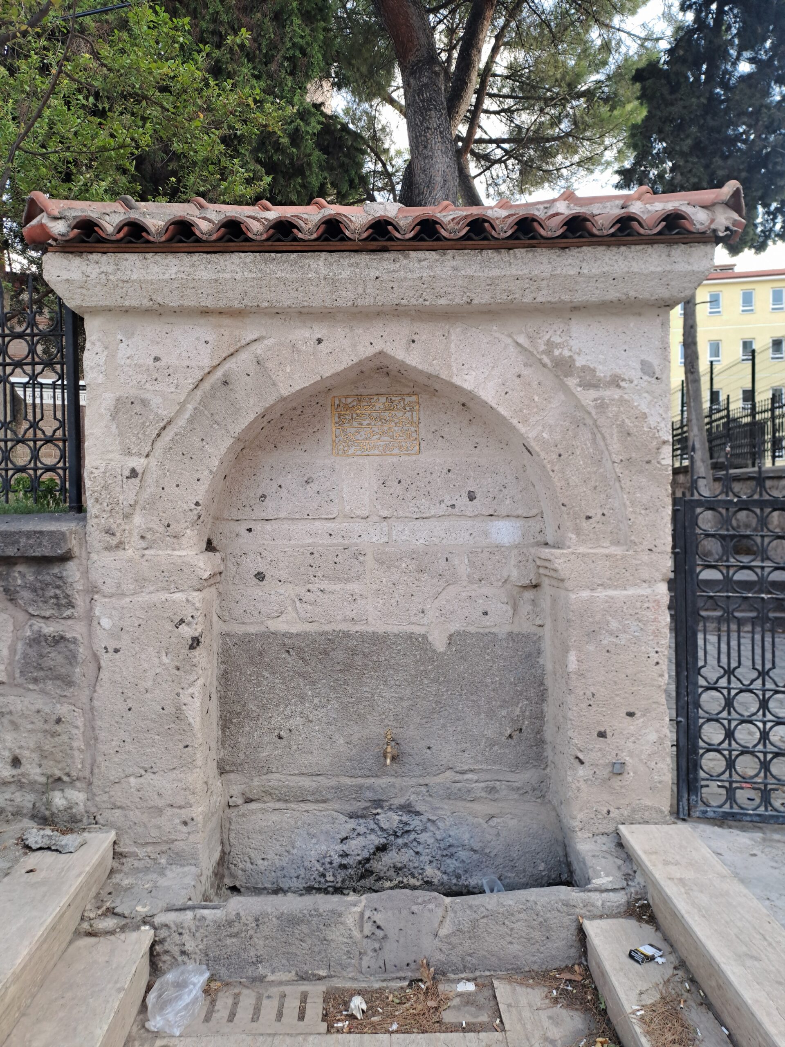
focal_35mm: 25
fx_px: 756
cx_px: 392
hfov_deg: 54.9
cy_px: 524
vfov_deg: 69.4
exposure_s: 1/100
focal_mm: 4.65
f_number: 1.8
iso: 40
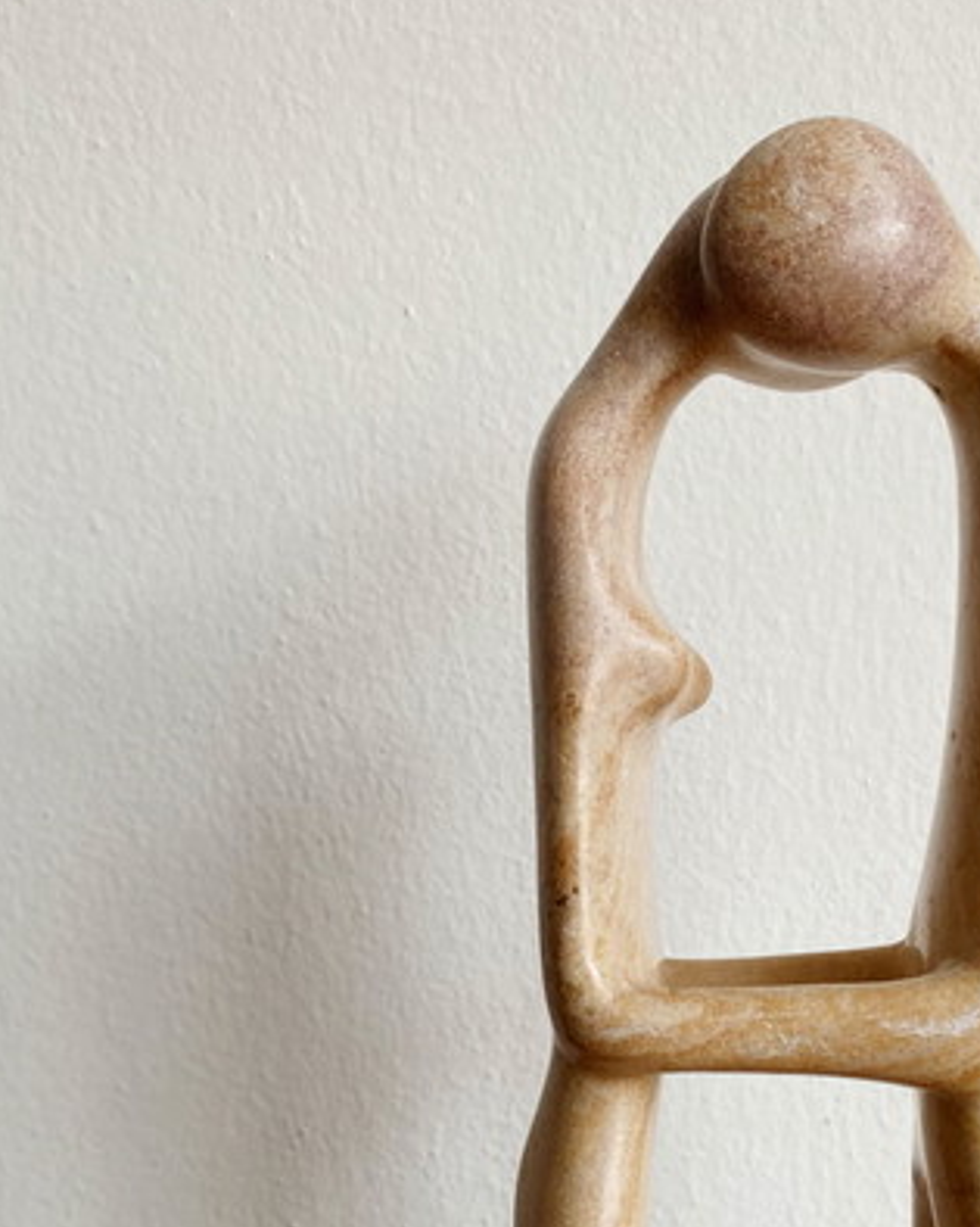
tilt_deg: -7.0
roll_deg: +1.3
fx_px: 1596
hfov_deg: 34.0
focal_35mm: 44
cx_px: 579
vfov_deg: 39.9
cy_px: 1020
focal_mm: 4.25
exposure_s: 1/108
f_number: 1.8
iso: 125
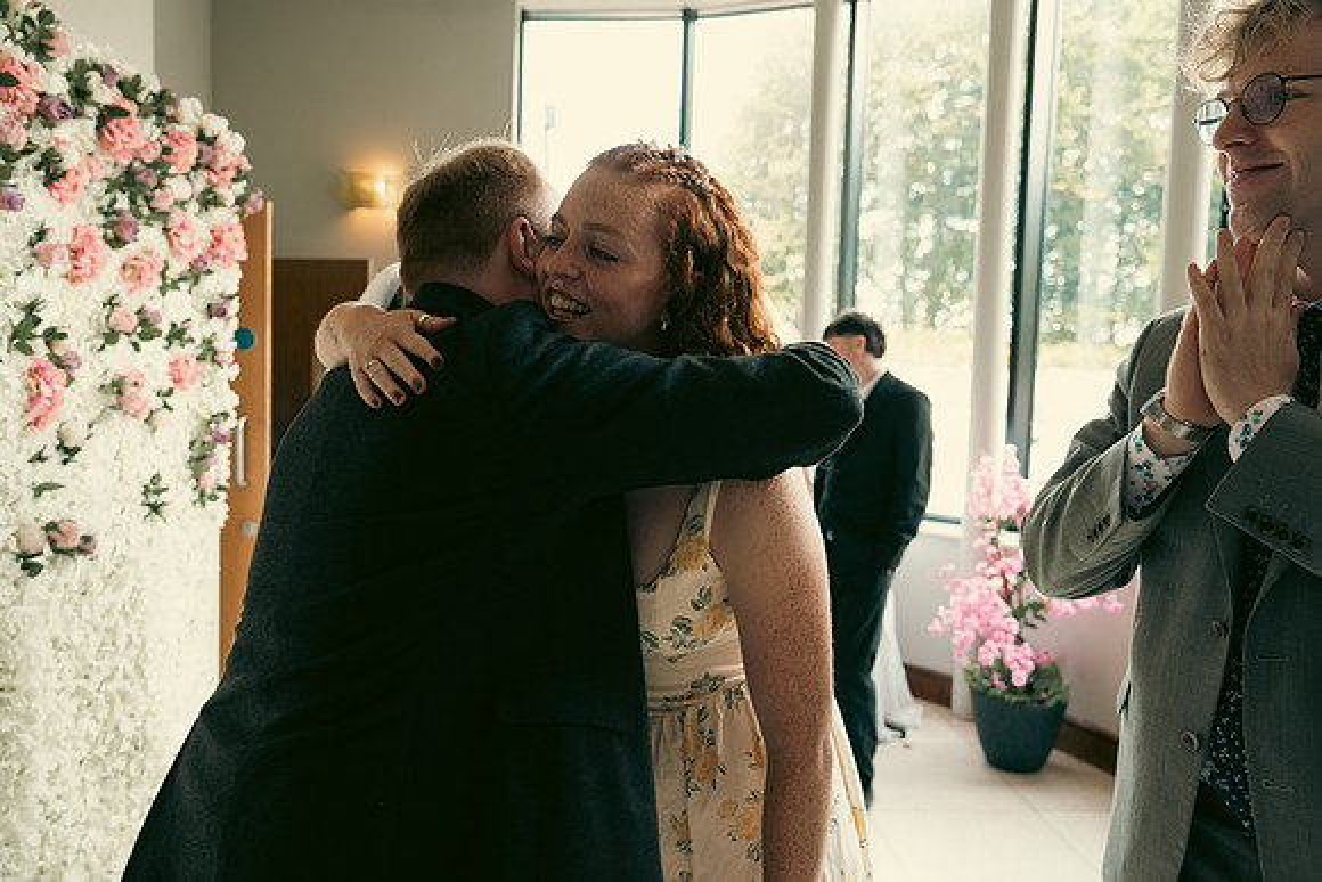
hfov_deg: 69.4
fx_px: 955
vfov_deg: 49.6
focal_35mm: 26
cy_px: 441
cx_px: 661
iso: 800
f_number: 3.5
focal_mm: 26
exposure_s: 1/160
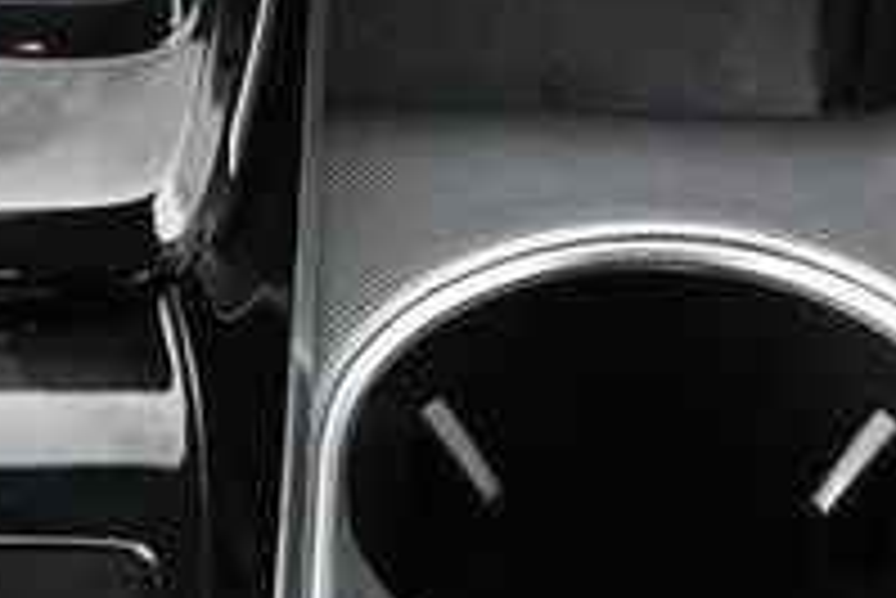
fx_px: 4558
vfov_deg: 7.5
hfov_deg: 11.2
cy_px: 180
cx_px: 360
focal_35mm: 183
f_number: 5.6
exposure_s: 1/125
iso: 2200
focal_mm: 38
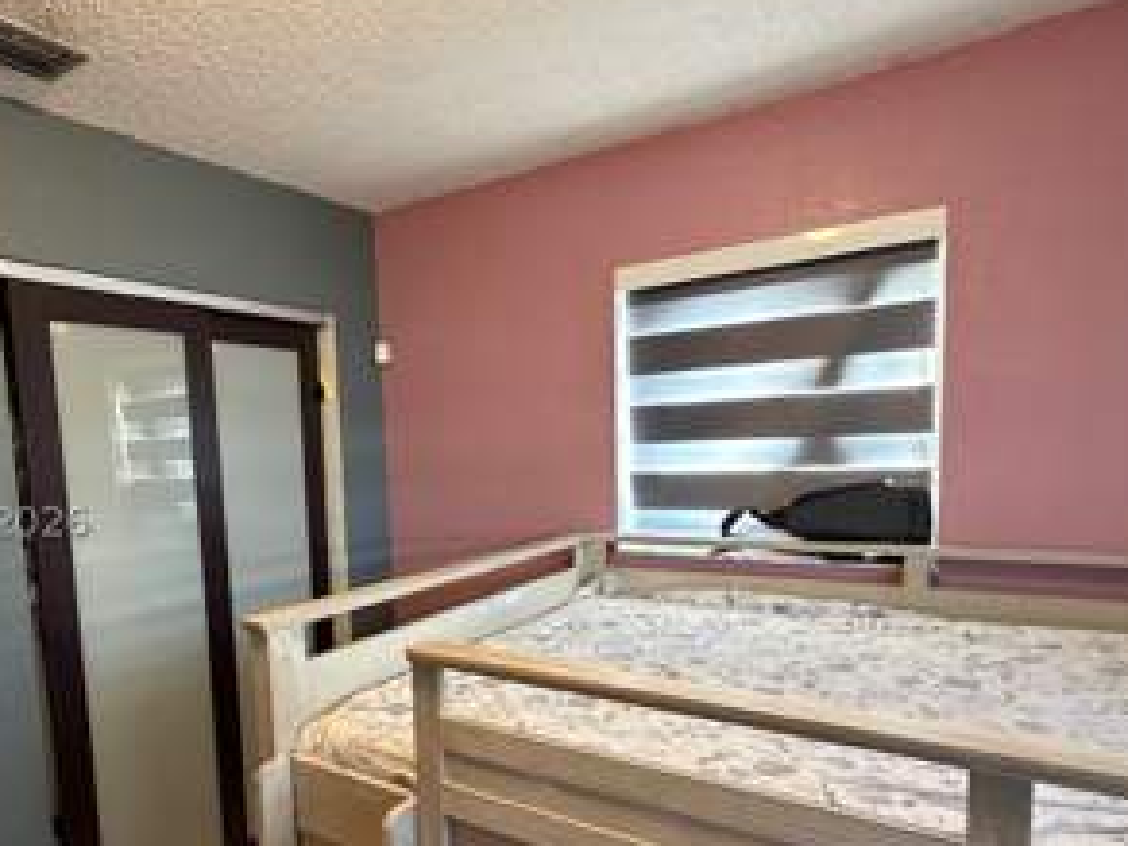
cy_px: 522
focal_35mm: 23
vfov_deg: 58.2
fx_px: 749
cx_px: 444
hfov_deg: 73.0
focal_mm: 2.22
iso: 640
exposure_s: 1/60
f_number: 2.2
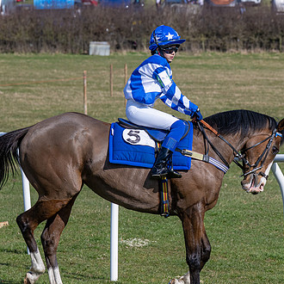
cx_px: 174
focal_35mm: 247
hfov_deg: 7.1
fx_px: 2293
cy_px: 146
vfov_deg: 7.1
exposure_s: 1/1600
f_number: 5
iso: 200
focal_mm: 95
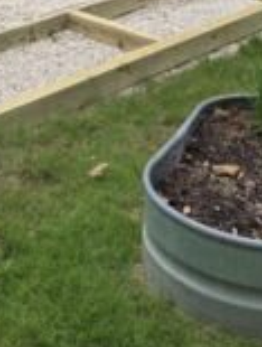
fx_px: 714
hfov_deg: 20.3
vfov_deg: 25.3
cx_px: 13
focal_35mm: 71
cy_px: -38
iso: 25
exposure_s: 1/686
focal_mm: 5.4
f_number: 1.8
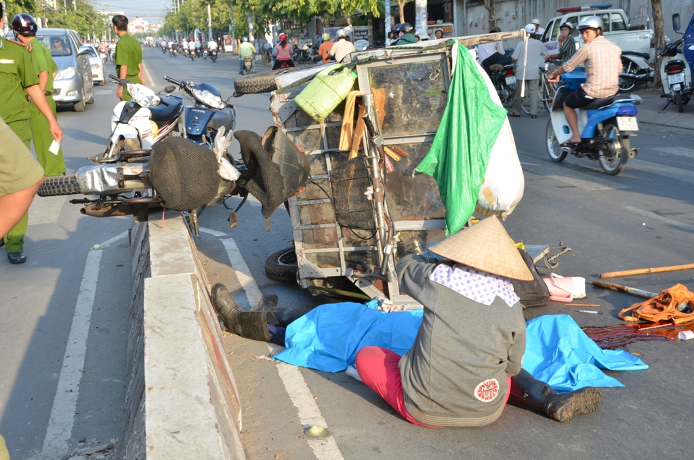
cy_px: 230
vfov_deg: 23.7
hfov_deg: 35.1
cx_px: 347
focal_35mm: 57
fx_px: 1096
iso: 250
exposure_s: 1/125
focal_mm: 38
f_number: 10
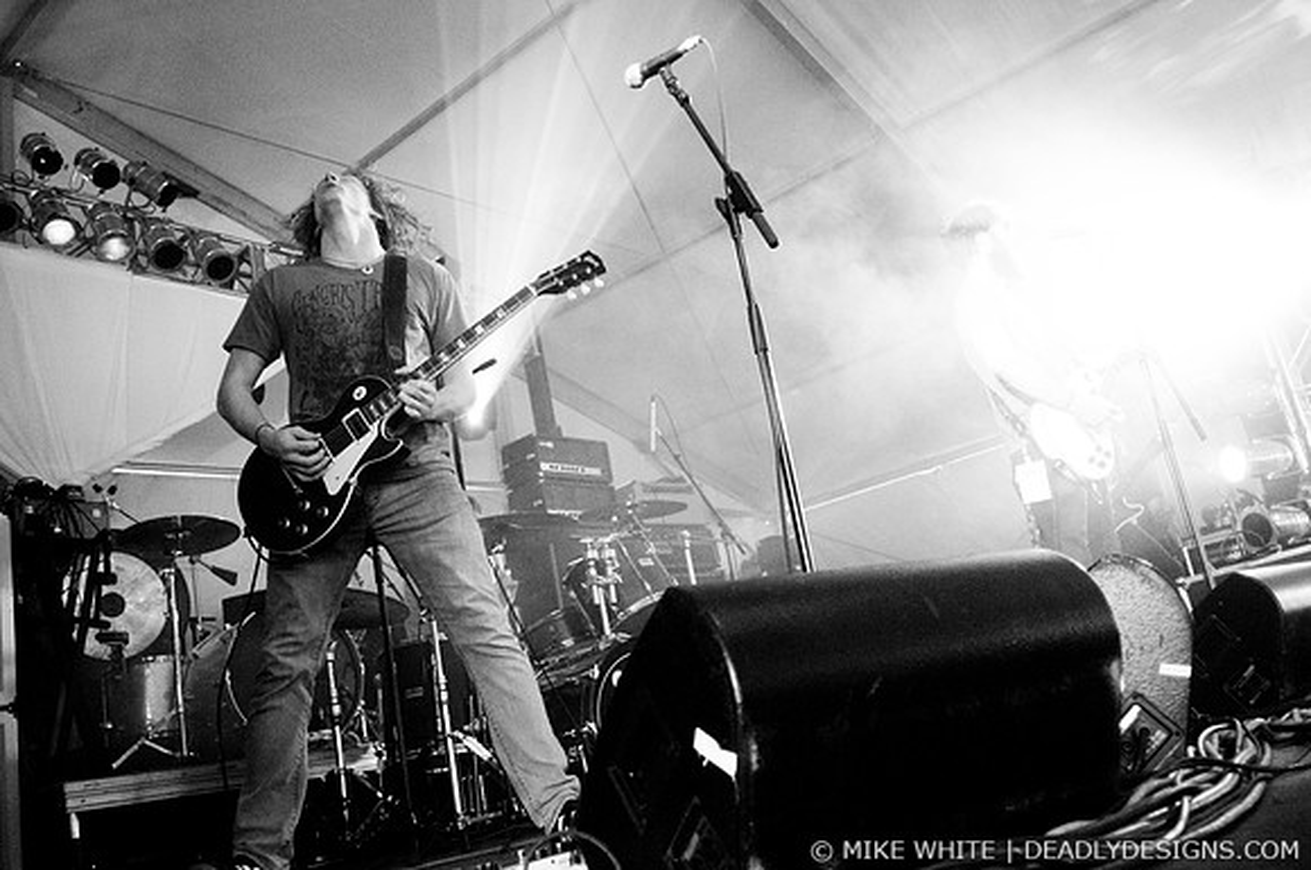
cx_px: 656
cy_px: 435
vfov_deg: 43.5
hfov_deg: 62.0
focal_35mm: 30
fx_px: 1091
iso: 800
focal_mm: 20
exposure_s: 1/200
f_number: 2.8
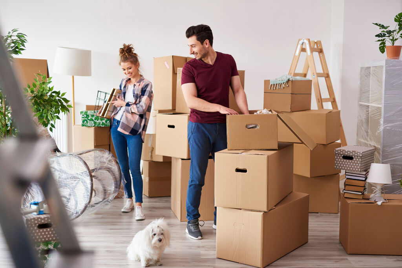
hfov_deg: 39.6
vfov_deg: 27.0
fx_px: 559
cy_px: 134
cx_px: 201
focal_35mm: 50
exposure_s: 1/160
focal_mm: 50
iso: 125
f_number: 2.2
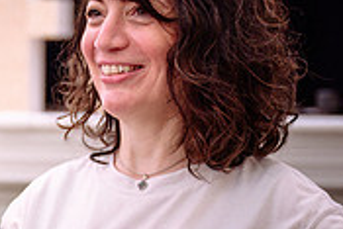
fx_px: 1488
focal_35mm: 156
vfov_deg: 8.7
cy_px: 267
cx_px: -96
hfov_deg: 12.7
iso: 1600
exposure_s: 1/160
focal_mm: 42
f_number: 2.8
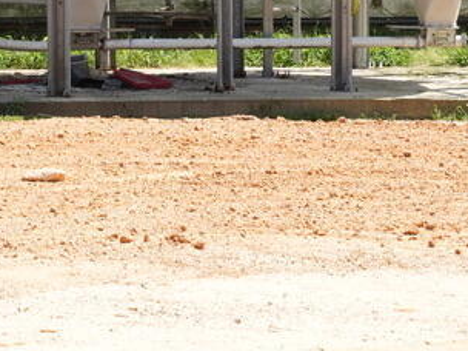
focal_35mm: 182
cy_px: -199
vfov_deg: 8.0
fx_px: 2461
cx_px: 12
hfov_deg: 10.8
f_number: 11
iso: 400
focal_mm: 53
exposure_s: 1/200
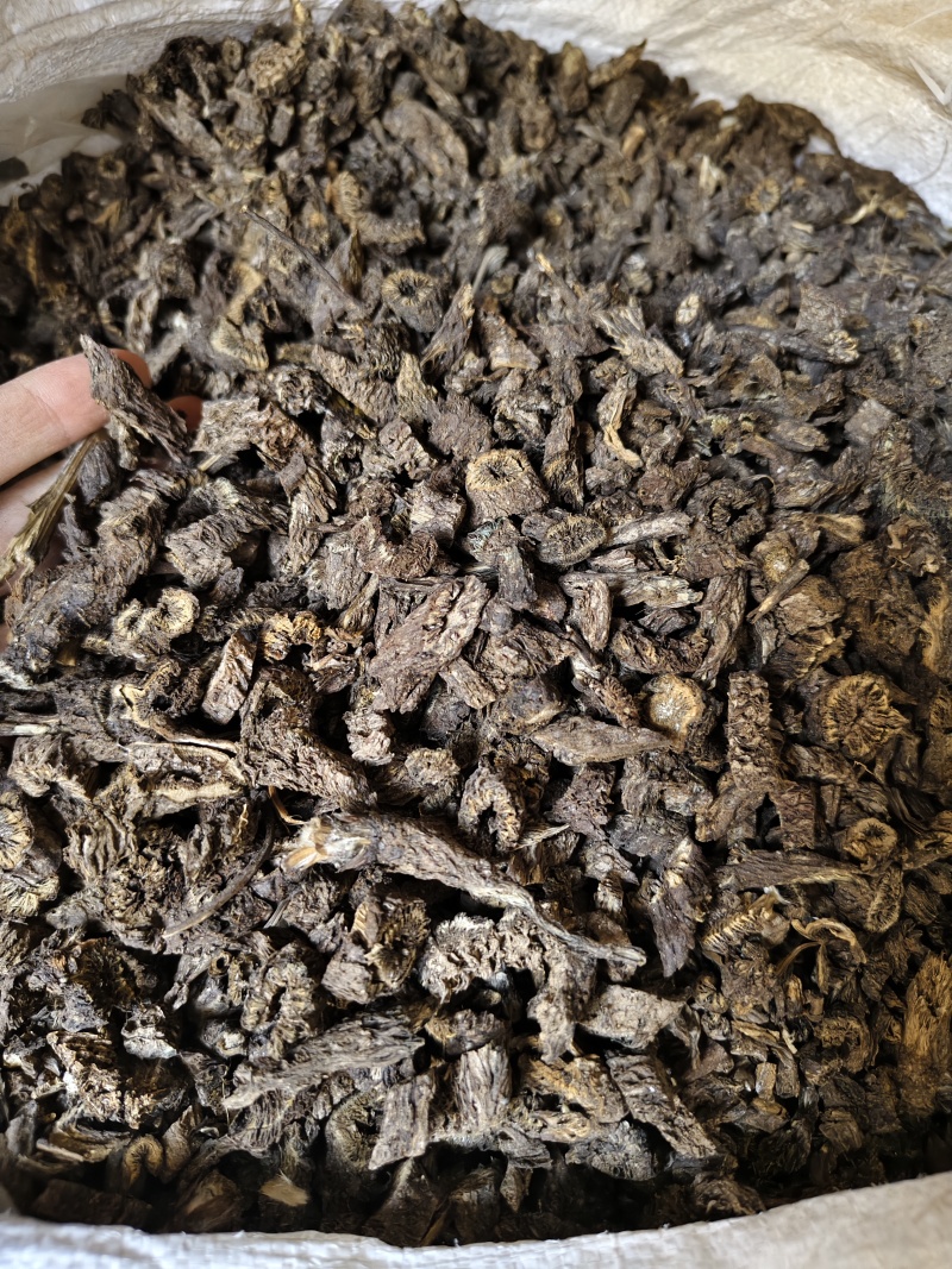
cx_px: 476
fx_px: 844
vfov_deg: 73.9
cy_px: 634
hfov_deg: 58.9
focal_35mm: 23
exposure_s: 1/100
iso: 536
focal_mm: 5.56
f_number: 1.88
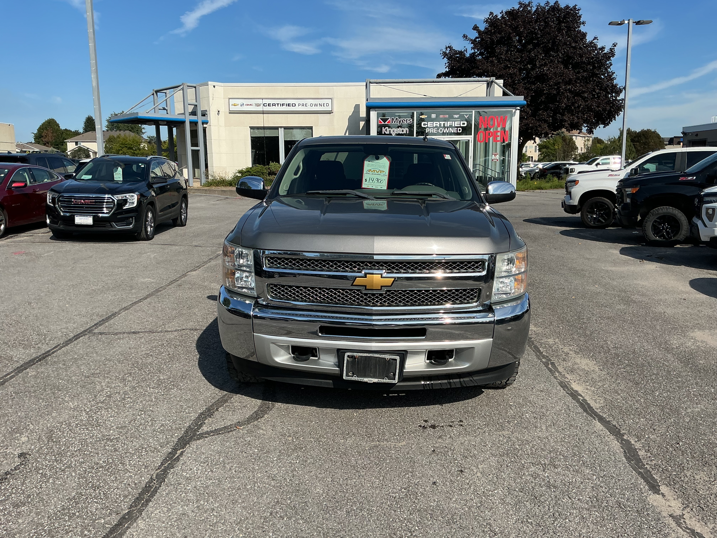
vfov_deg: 48.2
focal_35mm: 29
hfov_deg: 61.7
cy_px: 269
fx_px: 601
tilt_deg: -10.3
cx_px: 358
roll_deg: -1.0
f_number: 1.8
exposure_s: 1/2141
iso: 25
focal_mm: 3
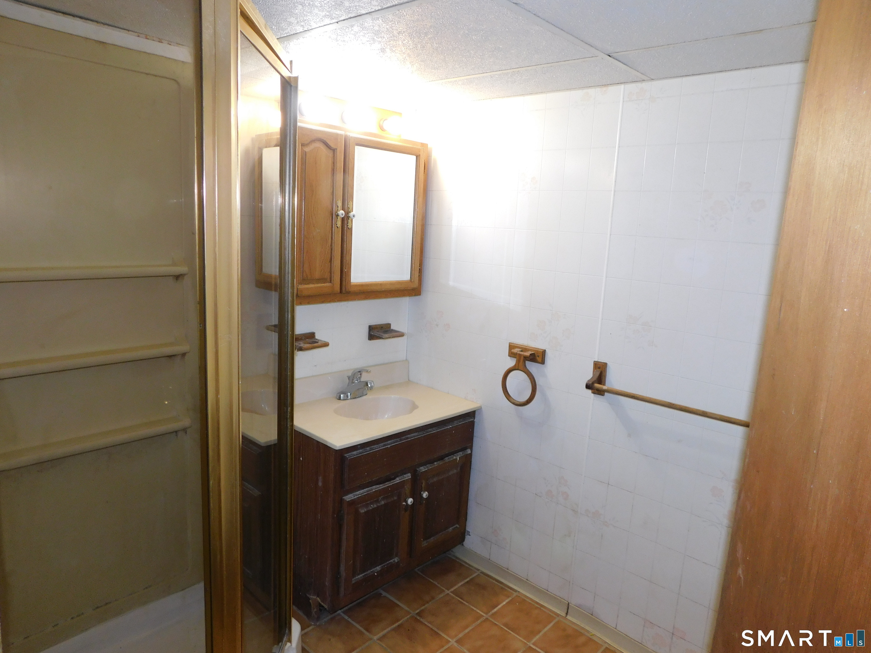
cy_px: 326
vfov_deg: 58.9
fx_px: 579
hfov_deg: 73.9
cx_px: 436
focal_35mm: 23
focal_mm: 4
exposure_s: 1/30
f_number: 3
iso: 160
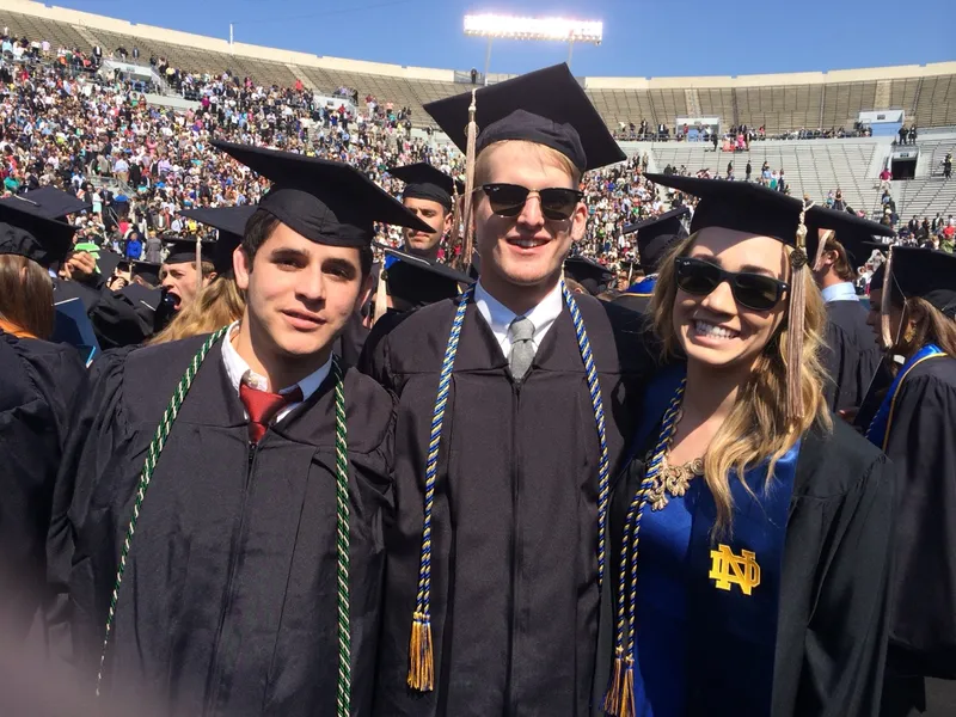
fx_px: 829
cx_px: 478
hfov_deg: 60.0
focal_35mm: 30
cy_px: 358
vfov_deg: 46.8
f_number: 2.2
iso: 40
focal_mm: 4.12
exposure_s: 1/1953
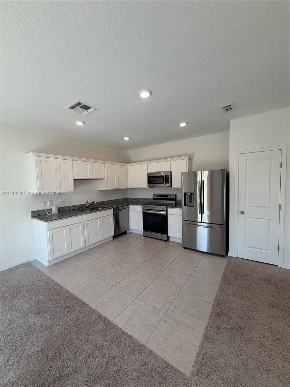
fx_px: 156
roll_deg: +2.8
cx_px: 145
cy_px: 194
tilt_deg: -2.3
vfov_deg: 102.1
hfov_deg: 85.7
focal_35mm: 14
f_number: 2.2
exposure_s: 1/120
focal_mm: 2.22
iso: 64
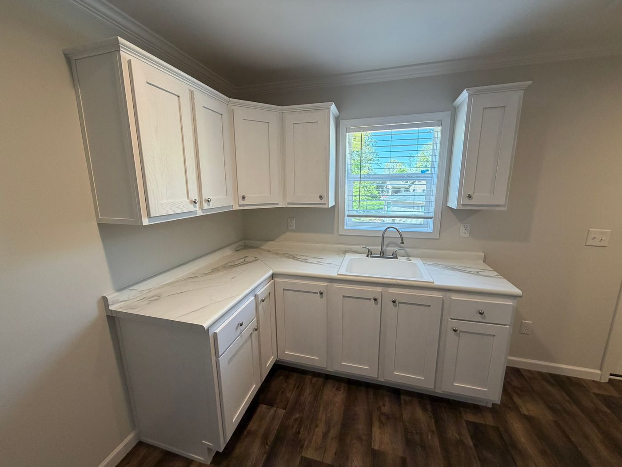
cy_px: 234
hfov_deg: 102.1
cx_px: 311
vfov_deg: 85.7
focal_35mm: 14
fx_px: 252
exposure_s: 1/120
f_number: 2.2
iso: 250
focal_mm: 2.22
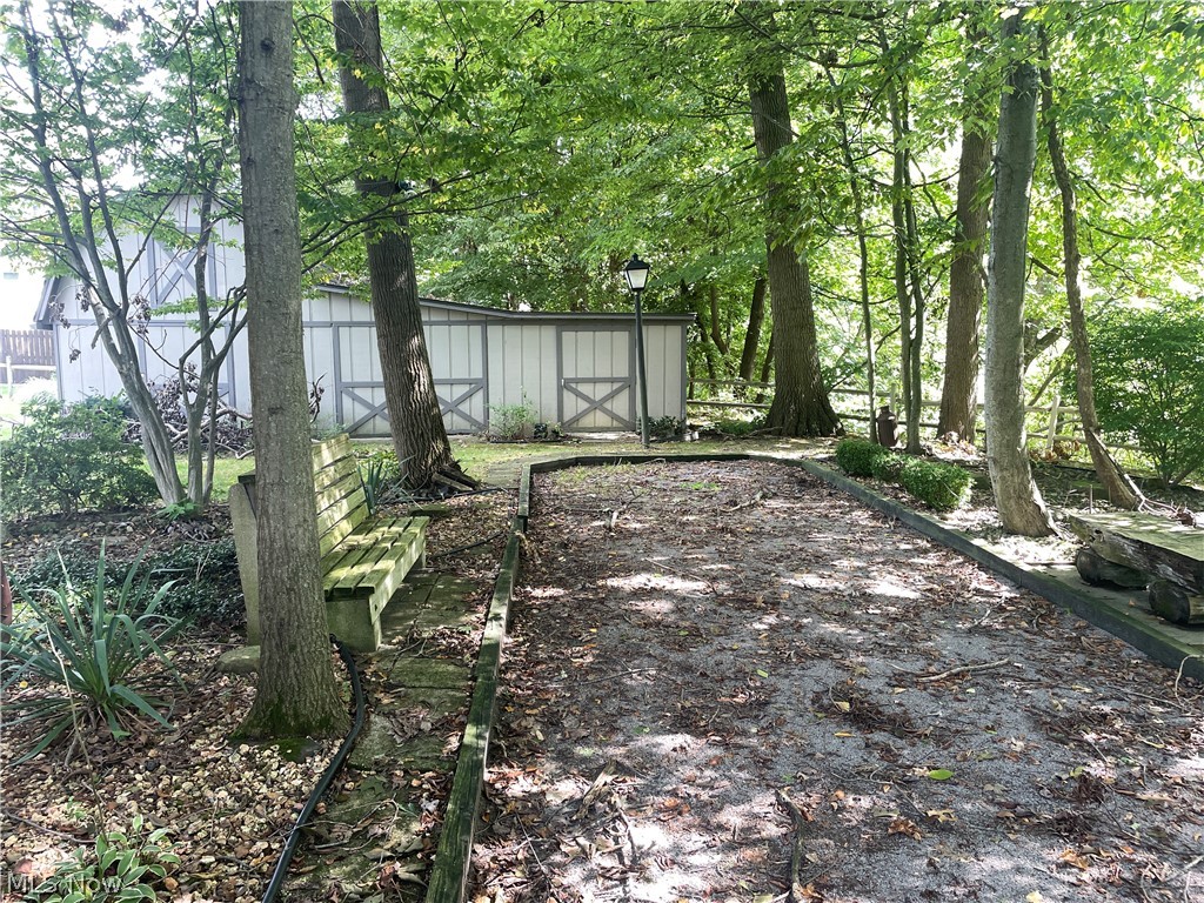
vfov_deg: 53.1
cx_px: 602
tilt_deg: -6.4
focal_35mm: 26
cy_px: 452
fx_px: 904
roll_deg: +0.5
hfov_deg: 67.3
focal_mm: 4.2
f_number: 1.6
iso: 80
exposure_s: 1/121
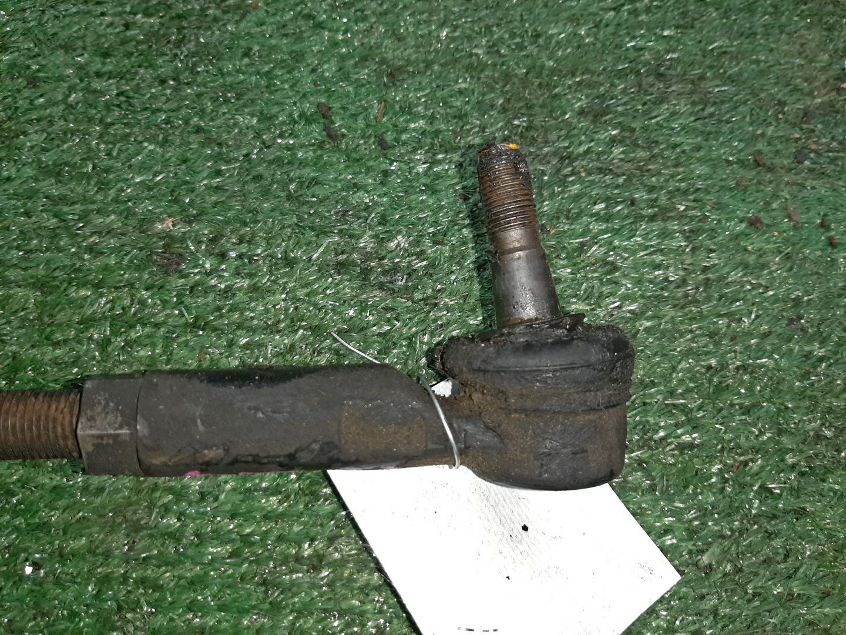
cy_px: 318
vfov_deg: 53.1
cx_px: 423
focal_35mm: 26
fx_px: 635
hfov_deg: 67.3
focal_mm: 3.93
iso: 89
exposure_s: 1/50
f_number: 1.7
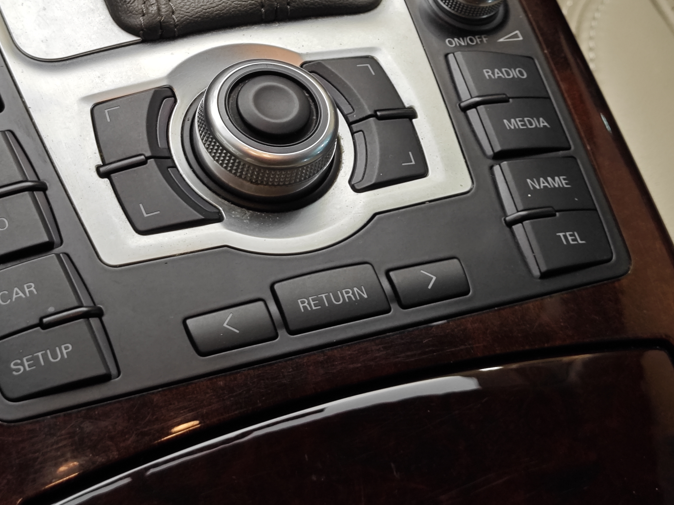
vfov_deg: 17.1
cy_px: 138
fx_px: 1674
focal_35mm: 86
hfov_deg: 22.7
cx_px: 284
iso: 160
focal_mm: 8.7
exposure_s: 1/50
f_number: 1.9
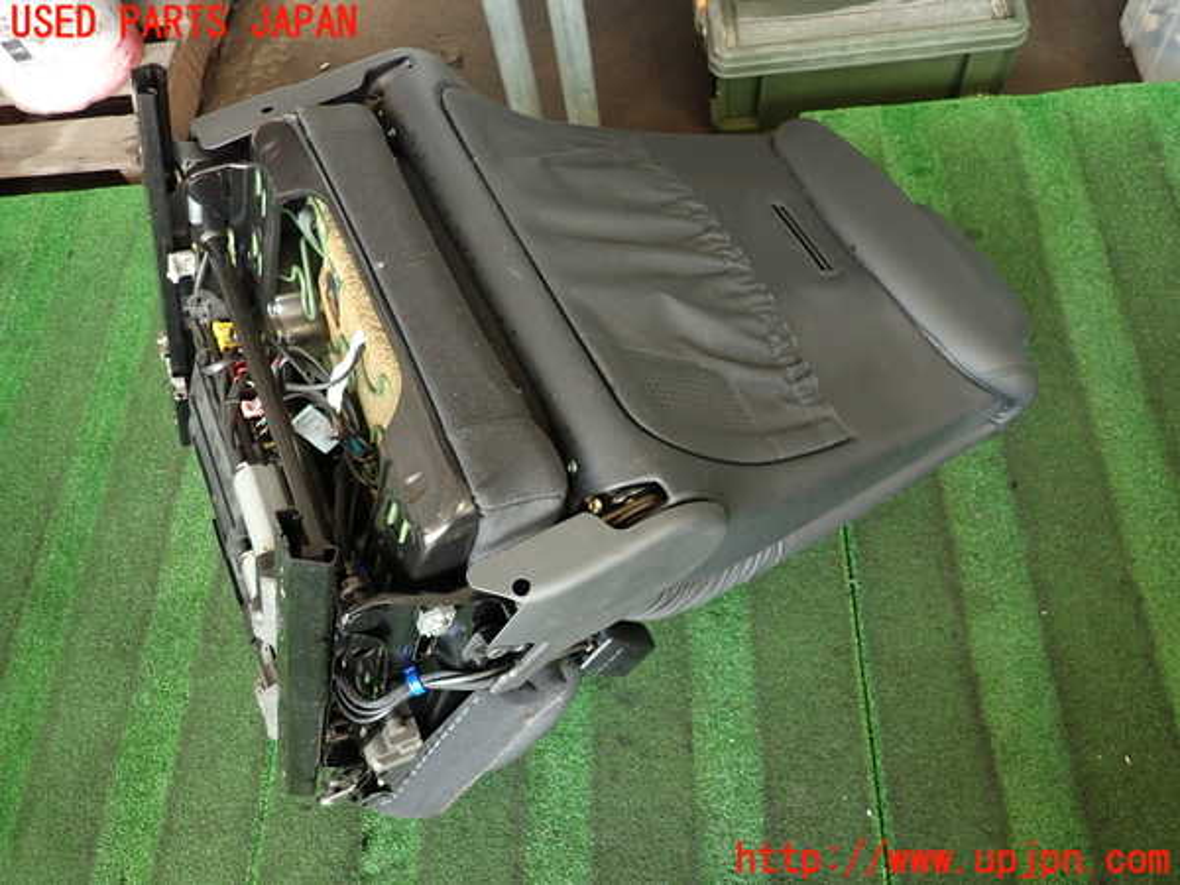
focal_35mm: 25
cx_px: 590
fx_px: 852
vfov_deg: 54.9
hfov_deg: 69.4
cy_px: 442
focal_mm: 4.5
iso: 200
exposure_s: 1/40
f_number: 2
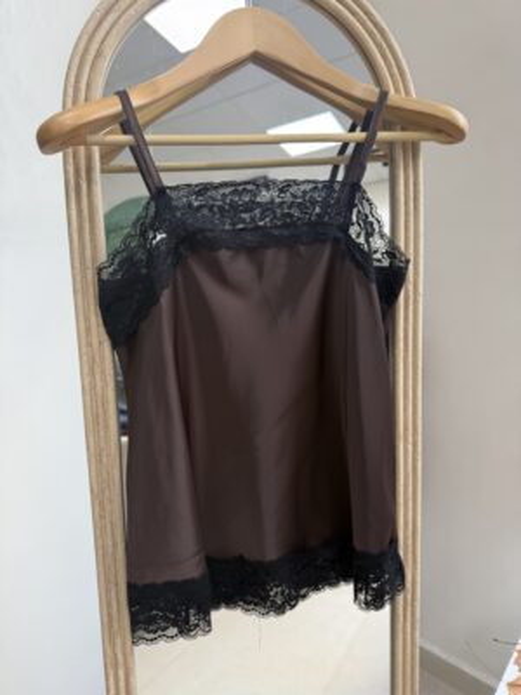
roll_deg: +0.2
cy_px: 348
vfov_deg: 71.6
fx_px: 482
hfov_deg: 56.8
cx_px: 260
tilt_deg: -14.6
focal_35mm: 24
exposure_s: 1/100
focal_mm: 6.76
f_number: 1.78
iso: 80
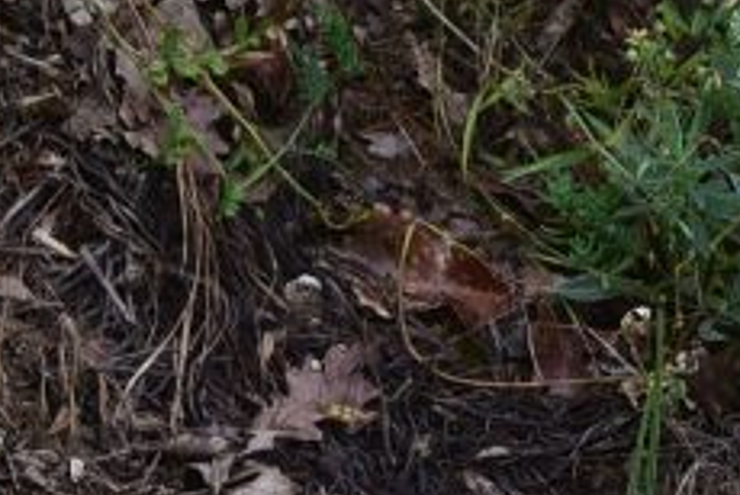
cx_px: 1322
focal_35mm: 282
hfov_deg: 7.1
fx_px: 5804
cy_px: 278
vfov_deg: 4.9
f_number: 11
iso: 320
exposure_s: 1/125
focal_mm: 50
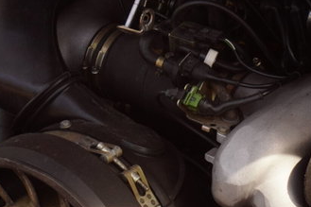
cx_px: 78
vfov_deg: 10.1
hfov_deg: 15.1
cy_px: 132
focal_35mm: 136
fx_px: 1170
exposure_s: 1/160
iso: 400
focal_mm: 29
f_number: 13
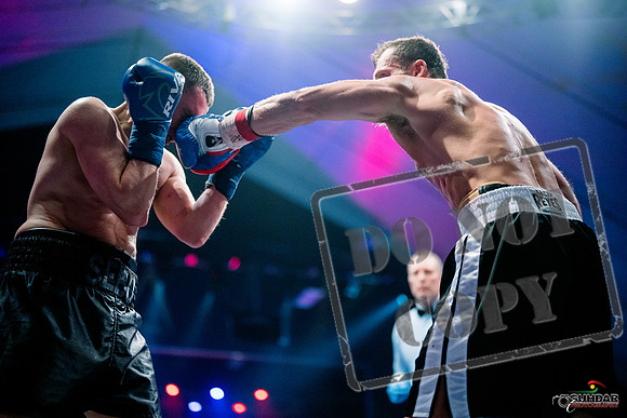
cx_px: 314
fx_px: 871
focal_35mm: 50
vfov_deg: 27.0
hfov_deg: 39.6
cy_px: 209
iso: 6400
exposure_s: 1/1600
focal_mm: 50
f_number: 1.4
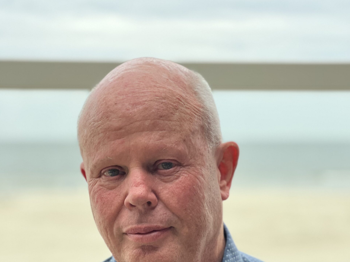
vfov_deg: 14.3
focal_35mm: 103
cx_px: 175
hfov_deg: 19.1
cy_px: 200
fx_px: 1041
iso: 125
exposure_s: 1/121
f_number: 2.8
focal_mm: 9
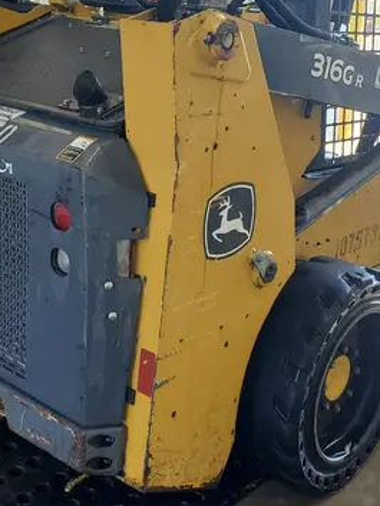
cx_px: 163
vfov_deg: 35.5
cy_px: 236
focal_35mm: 54
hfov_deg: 27.0
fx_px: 790
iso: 50
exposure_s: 1/183
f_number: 2.4
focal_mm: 4.3
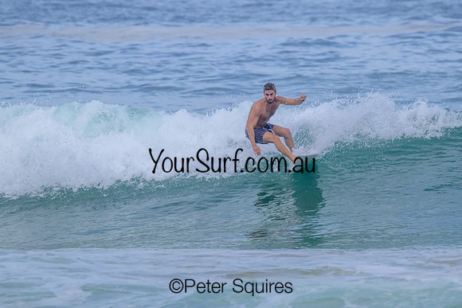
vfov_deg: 1.3
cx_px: 297
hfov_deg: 1.9
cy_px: 125
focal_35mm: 1077
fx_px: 13820
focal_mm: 800
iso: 720
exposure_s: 1/2000
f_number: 11
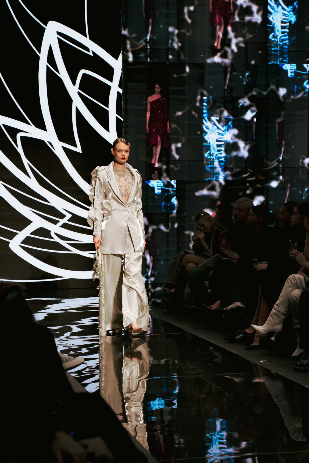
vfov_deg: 27.0
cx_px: 154
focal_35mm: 75
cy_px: 232
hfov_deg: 18.2
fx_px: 966
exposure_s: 1/125
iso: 2000
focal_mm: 75
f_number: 5
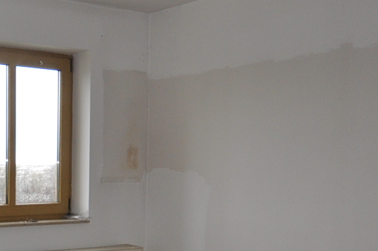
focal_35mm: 57
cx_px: -37
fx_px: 598
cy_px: 214
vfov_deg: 23.3
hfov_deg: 31.2
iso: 400
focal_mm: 10
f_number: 4.5
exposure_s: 1/80
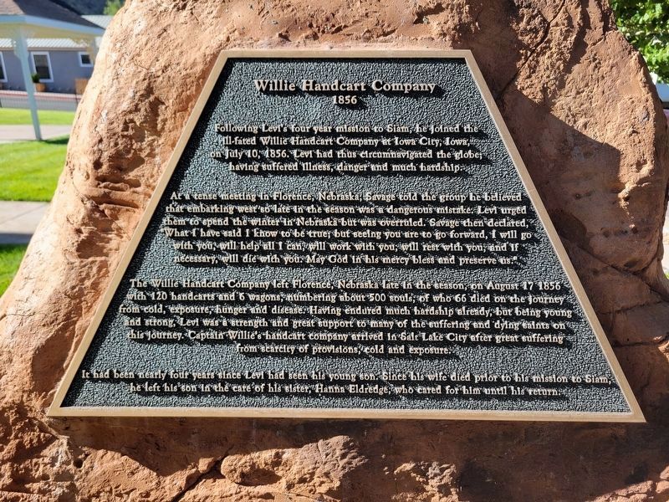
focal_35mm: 26
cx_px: 334
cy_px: 251
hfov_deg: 67.3
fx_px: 502
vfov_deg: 53.1
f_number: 1.8
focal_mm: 5.4
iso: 40
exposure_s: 1/579
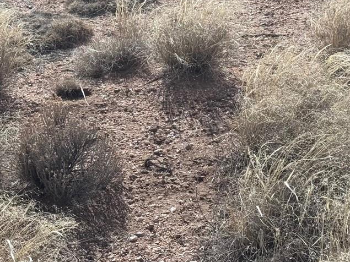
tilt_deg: -15.0
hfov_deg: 16.3
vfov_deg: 12.1
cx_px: 203
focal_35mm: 121
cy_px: -11
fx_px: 1223
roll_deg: +1.2
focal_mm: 6.76
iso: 64
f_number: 1.78
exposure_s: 1/7092
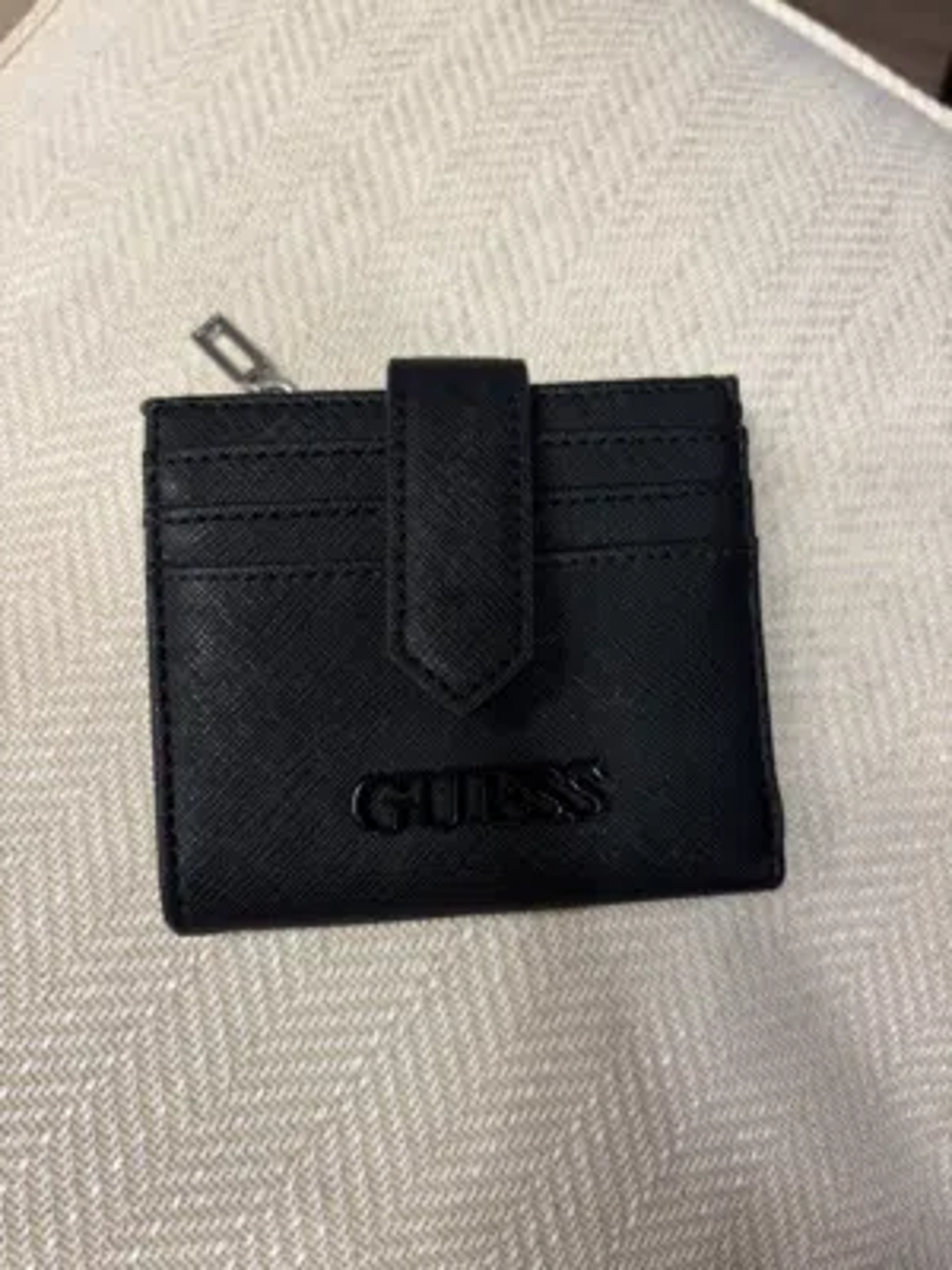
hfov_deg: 53.1
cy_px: 635
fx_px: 953
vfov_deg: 67.3
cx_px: 476
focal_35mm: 26
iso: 125
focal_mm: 5.96
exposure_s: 1/100
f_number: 1.6
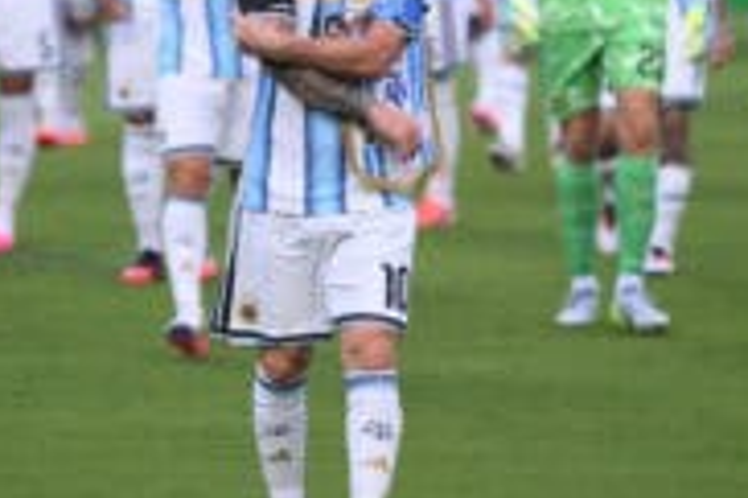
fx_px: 8158
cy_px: 62
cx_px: 349
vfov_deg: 3.5
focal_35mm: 393
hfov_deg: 5.2
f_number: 2.8
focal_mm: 170
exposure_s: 1/1600
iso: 640
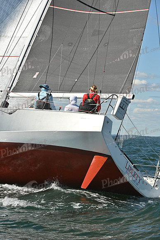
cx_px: 80
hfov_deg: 11.0
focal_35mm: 125
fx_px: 833
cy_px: 120
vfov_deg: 16.4
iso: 320
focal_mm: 125
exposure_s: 1/1250
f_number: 10
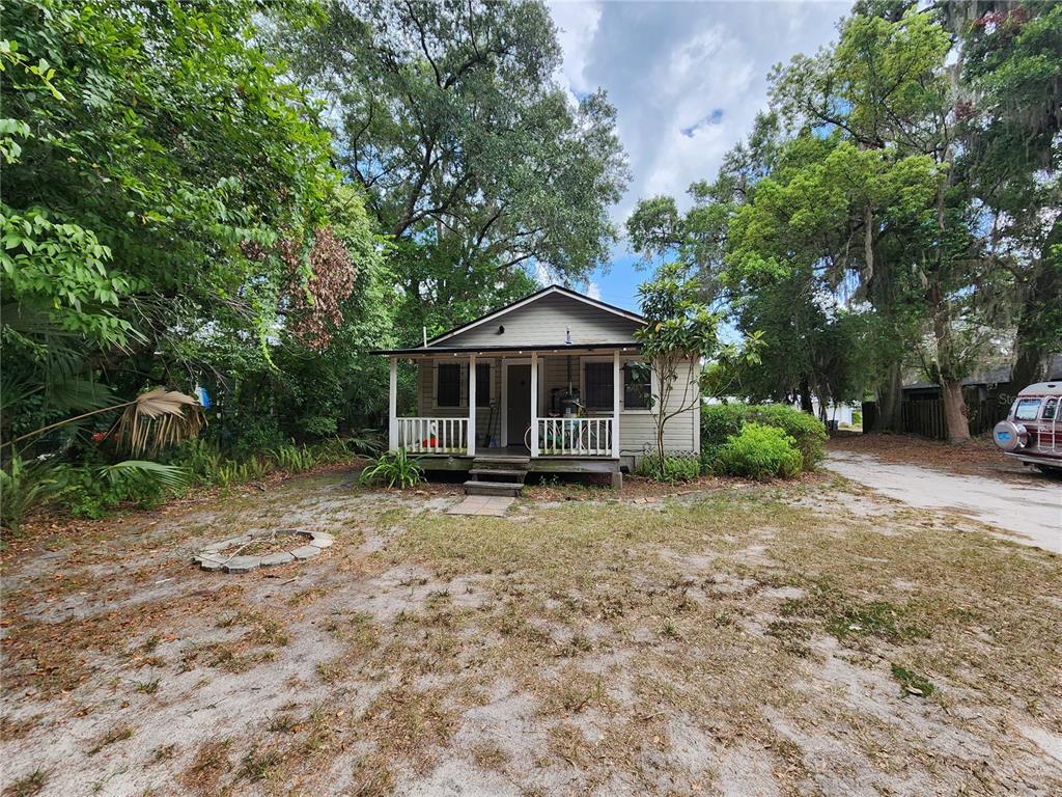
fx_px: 399
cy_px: 398
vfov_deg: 89.9
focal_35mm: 13
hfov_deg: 106.2
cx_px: 531
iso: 50
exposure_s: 1/440
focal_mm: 2.2
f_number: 2.2
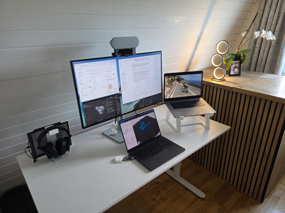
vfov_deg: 58.9
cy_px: 106
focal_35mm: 23
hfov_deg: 73.9
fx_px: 189
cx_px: 142
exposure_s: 1/180
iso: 200
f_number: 1.7
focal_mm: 6.3
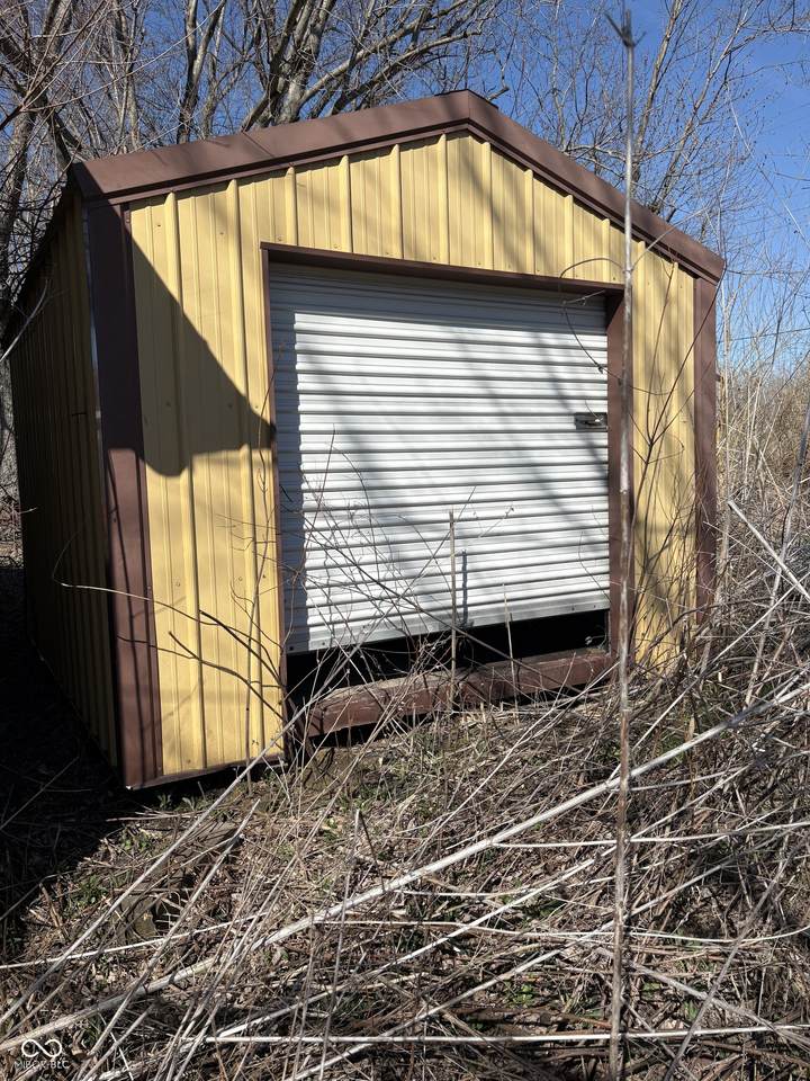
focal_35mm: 26
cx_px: 405
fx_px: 811
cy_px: 540
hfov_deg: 53.1
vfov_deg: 67.3
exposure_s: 1/4608
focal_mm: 5.96
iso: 50
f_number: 1.6
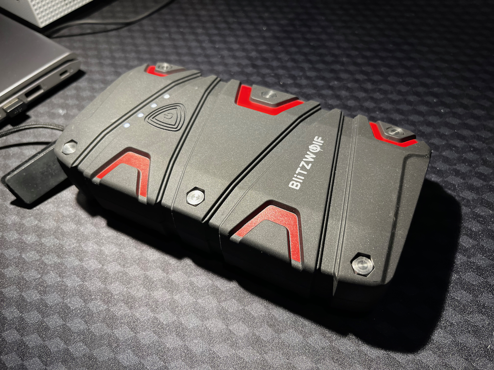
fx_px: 371
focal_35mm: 26
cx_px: 247
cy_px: 185
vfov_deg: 53.1
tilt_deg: -51.4
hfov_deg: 67.3
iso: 125
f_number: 1.6
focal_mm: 5.1
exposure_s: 1/121
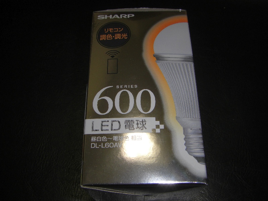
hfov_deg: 49.0
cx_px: 134
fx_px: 294
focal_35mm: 38
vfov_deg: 37.7
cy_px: 100
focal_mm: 6.3
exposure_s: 1/30
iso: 50
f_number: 4.6
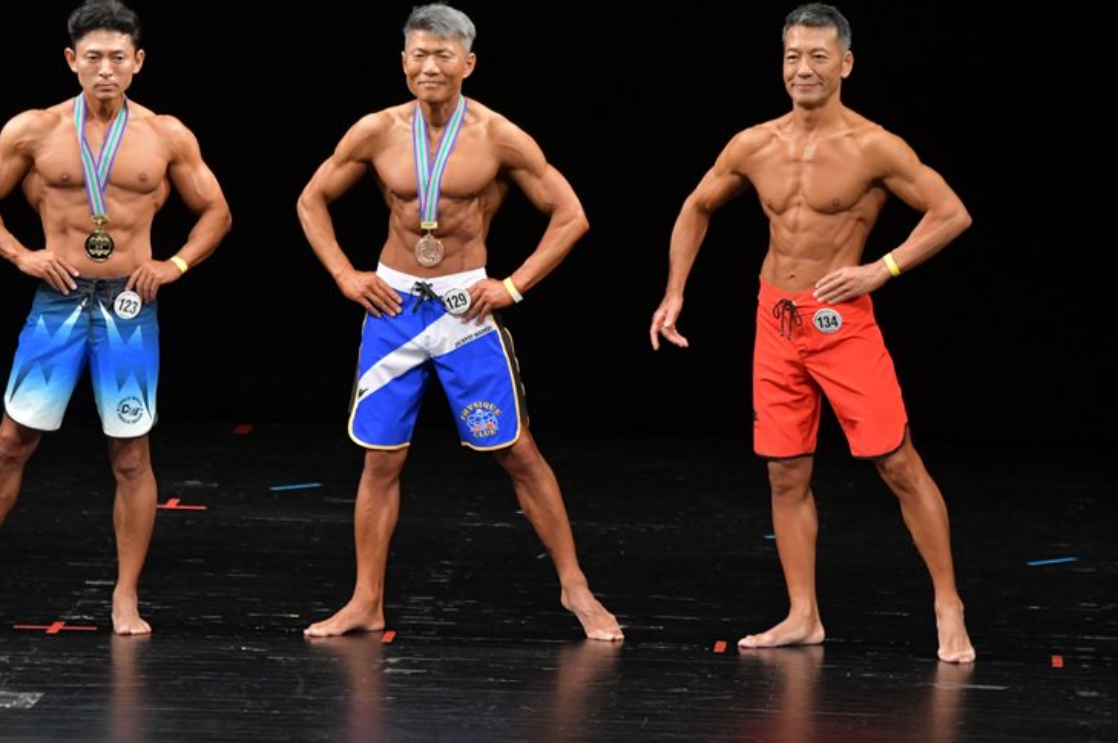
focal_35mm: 287
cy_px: 363
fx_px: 8907
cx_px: 554
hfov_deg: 7.2
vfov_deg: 4.8
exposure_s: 1/400
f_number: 5.6
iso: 3200
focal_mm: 180
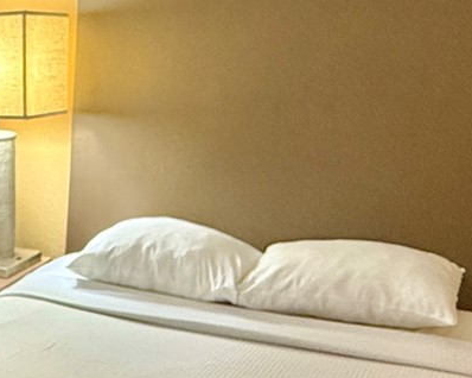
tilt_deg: -24.6
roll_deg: -0.3
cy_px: 371
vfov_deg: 26.3
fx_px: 768
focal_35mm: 55
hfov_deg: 31.7
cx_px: 6
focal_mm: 2.22
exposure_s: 1/60
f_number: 2.2
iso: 320
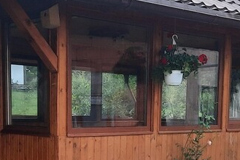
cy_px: 183
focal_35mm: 81
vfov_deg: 16.3
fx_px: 540
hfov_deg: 25.1
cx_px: 107
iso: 160
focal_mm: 4.6
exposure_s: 1/50
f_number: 2
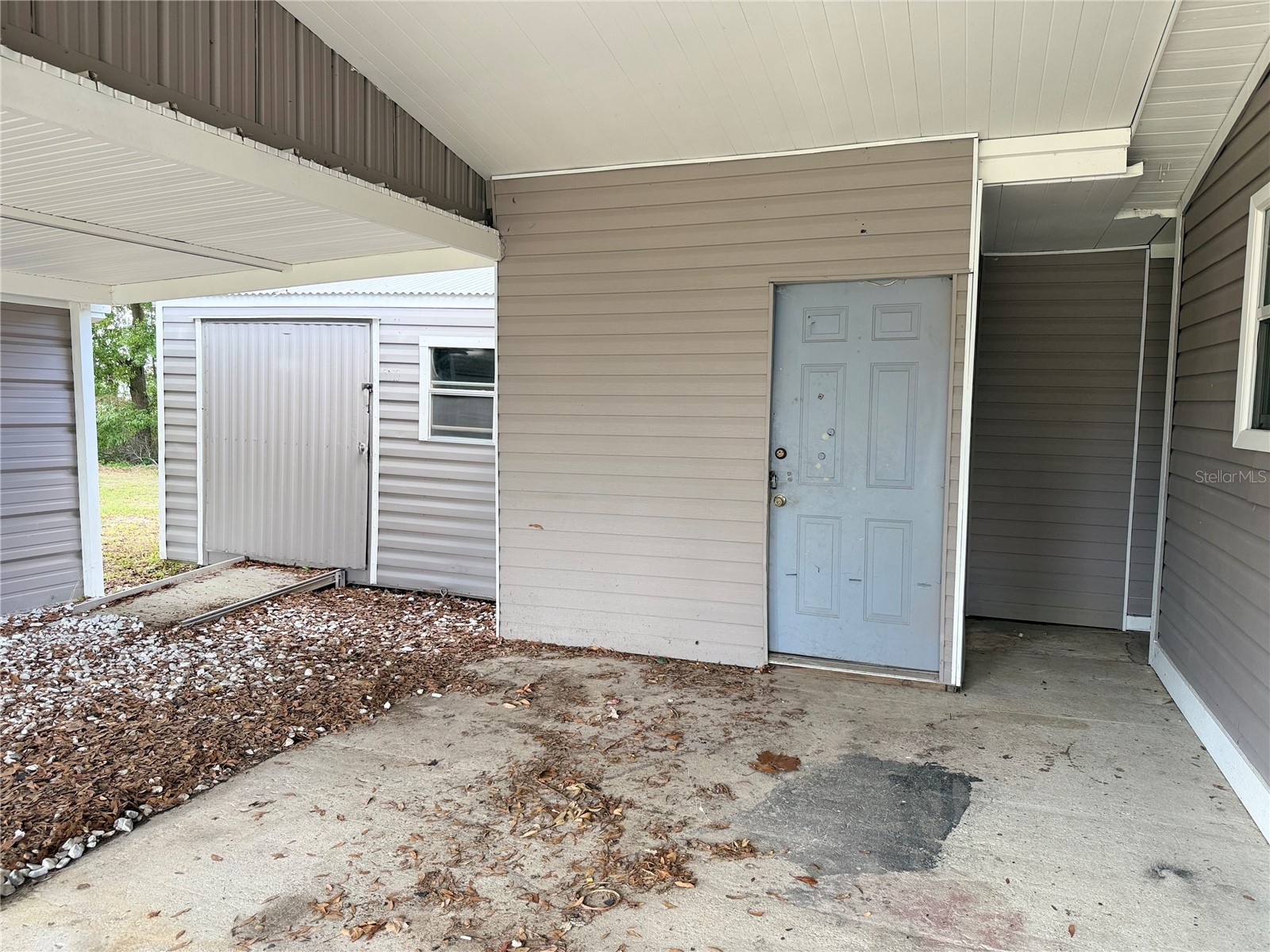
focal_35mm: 24
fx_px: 881
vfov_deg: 56.8
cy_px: 476
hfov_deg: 71.6
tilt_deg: -3.8
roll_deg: -0.4
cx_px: 635
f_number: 1.78
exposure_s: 1/184
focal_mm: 6.76
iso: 100
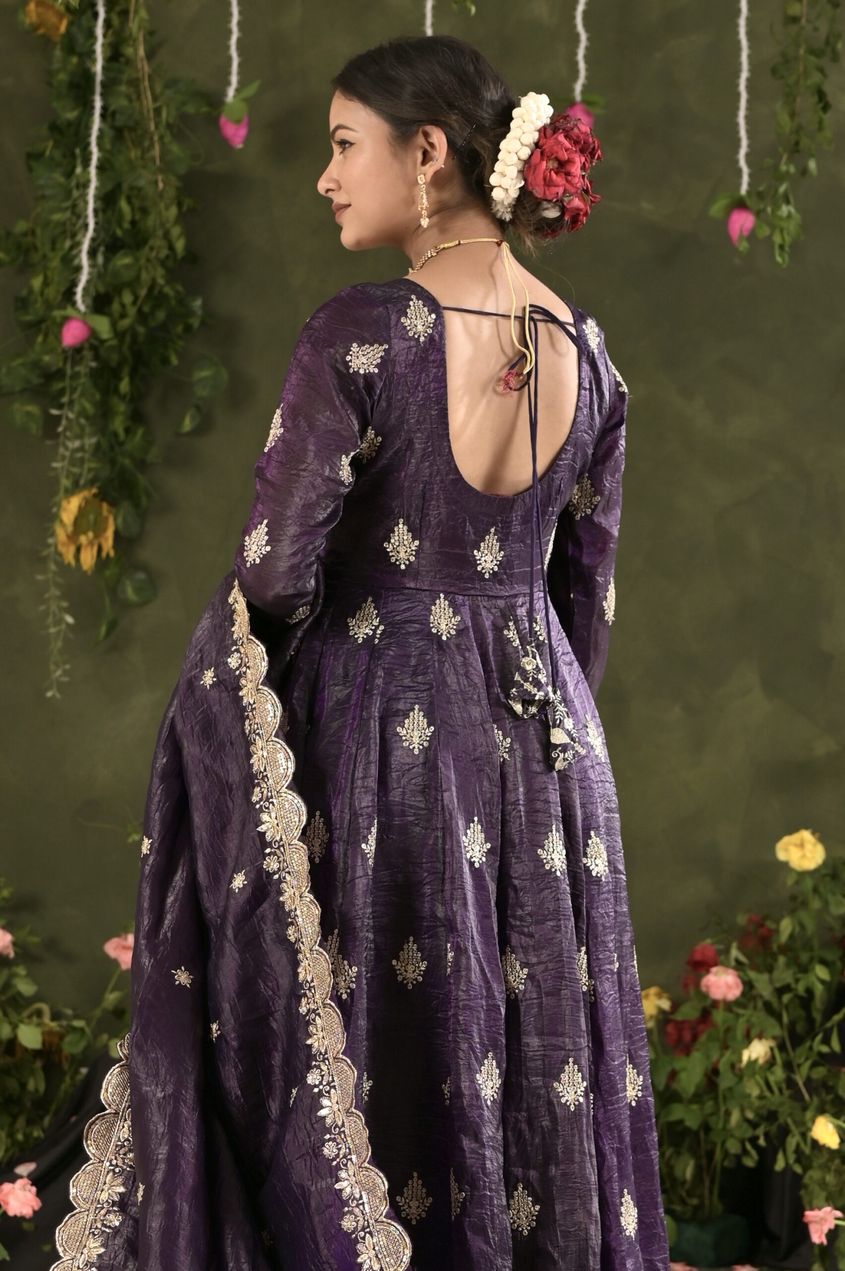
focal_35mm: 50
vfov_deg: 39.6
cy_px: 636
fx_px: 1763
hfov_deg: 27.0
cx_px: 422
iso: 50
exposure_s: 1/200
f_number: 4
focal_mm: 50
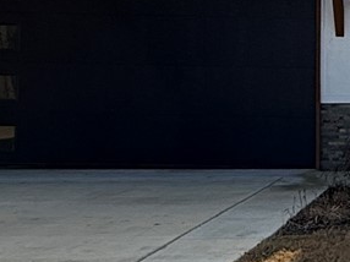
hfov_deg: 18.2
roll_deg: +0.6
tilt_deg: +1.3
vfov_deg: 15.6
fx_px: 950
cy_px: 50
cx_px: 546
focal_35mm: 94
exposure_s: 1/2092
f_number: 2.2
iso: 64
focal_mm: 2.22
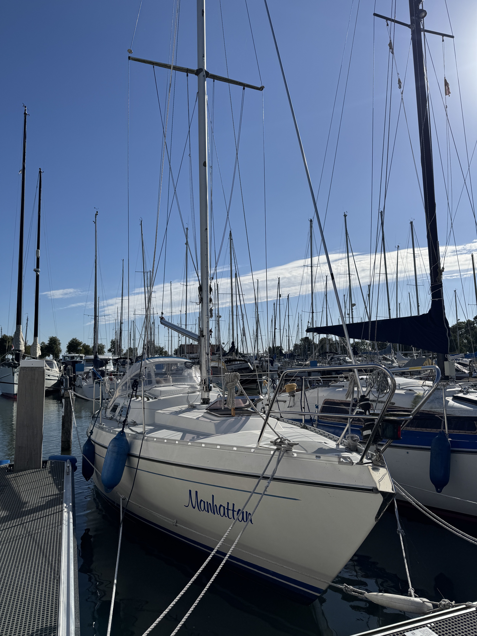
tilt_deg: +5.9
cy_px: 318
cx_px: 238
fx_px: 441
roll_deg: +0.7
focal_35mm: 24
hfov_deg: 56.8
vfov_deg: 71.6
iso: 80
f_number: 1.78
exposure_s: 1/12346
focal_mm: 6.76
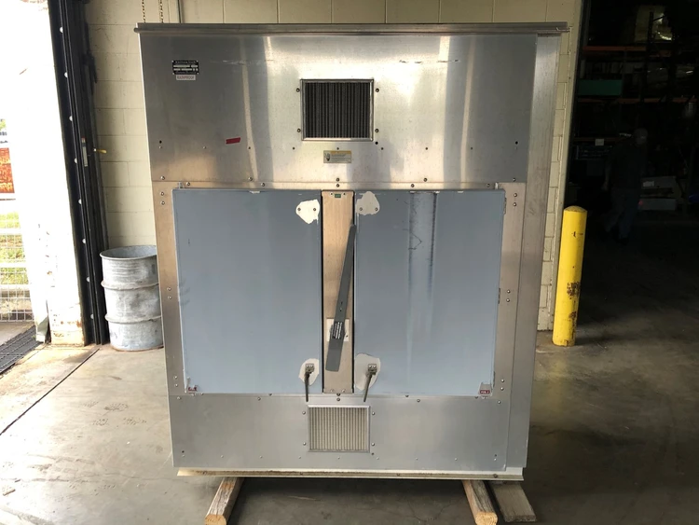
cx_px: 350
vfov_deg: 49.8
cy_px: 262
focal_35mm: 28
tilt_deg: -12.8
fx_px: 566
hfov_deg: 63.4
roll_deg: -0.3
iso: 40
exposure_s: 1/24
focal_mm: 4
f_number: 1.8
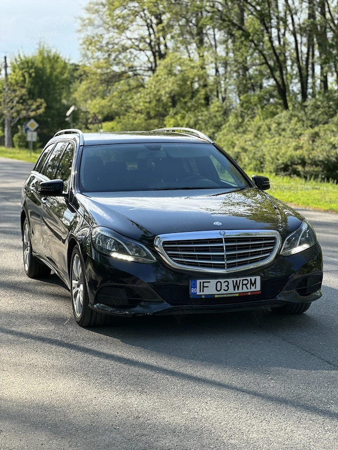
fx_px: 1002
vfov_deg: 25.3
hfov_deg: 19.1
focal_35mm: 77
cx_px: 169
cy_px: 225
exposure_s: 1/126
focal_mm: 9
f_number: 2.8
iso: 40
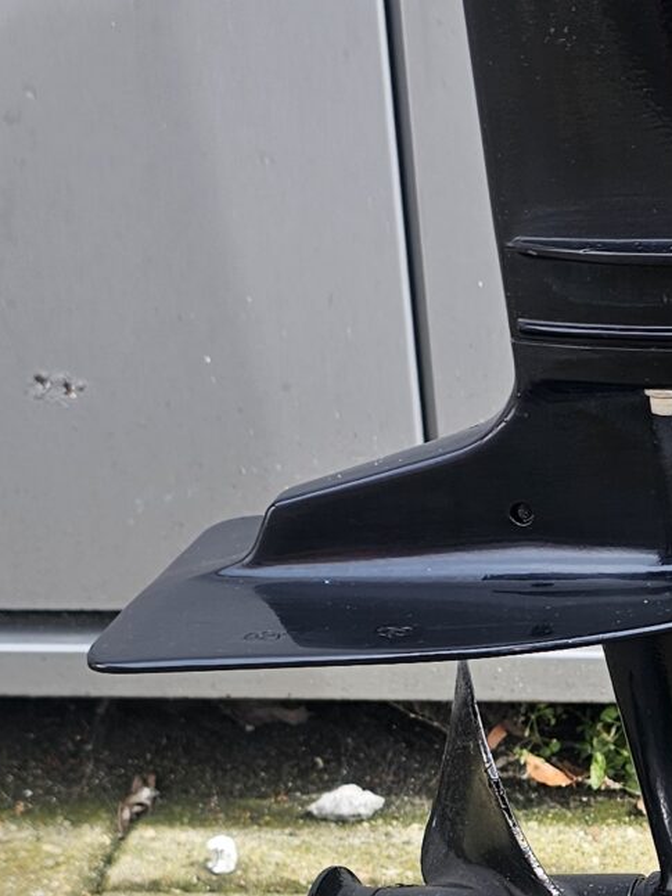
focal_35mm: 91
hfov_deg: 15.5
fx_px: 2356
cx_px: 865
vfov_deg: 20.6
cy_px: 964
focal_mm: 6.3
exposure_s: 1/227
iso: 10
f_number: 1.7
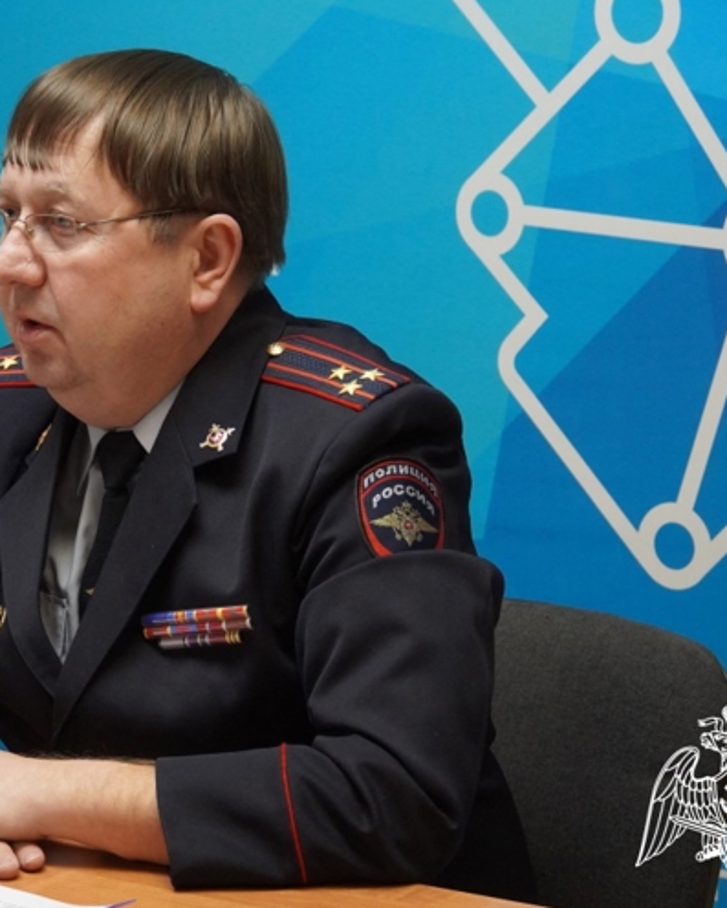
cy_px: 454
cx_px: 184
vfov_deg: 14.2
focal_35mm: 136
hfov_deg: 11.3
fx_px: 3657
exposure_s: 1/160
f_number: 5.6
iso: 3200
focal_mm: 64
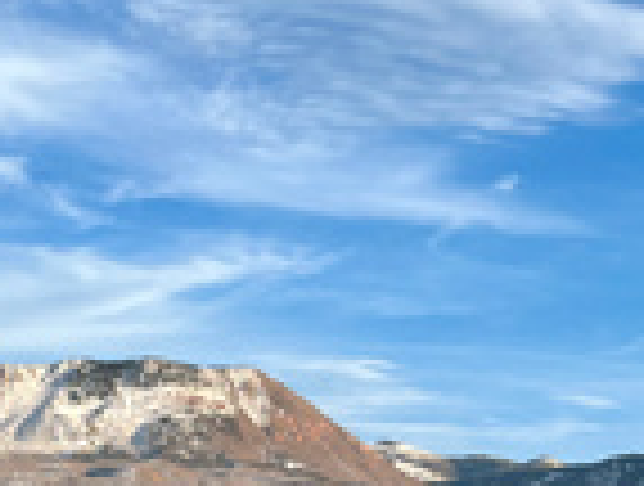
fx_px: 2164
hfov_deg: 16.4
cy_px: 621
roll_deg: -2.5
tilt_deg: +2.7
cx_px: -63
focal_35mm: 116
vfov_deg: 12.5
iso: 50
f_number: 1.5
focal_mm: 5.7
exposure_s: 1/2252
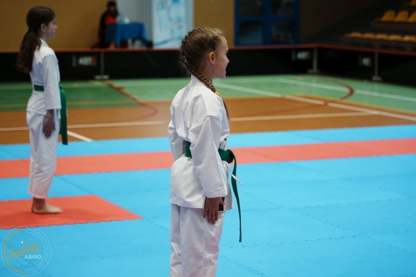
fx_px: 1213
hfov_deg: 19.5
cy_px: 138
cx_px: 208
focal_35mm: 105
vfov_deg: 13.0
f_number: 4
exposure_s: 1/100
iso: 640
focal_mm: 105
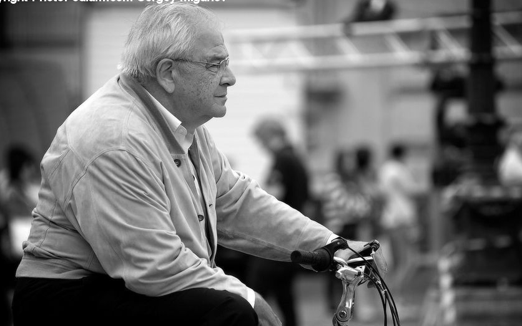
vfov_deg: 4.8
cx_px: 255
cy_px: 168
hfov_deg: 7.7
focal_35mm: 274
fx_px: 3899
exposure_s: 1/250
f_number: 5.6
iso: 220
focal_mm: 250
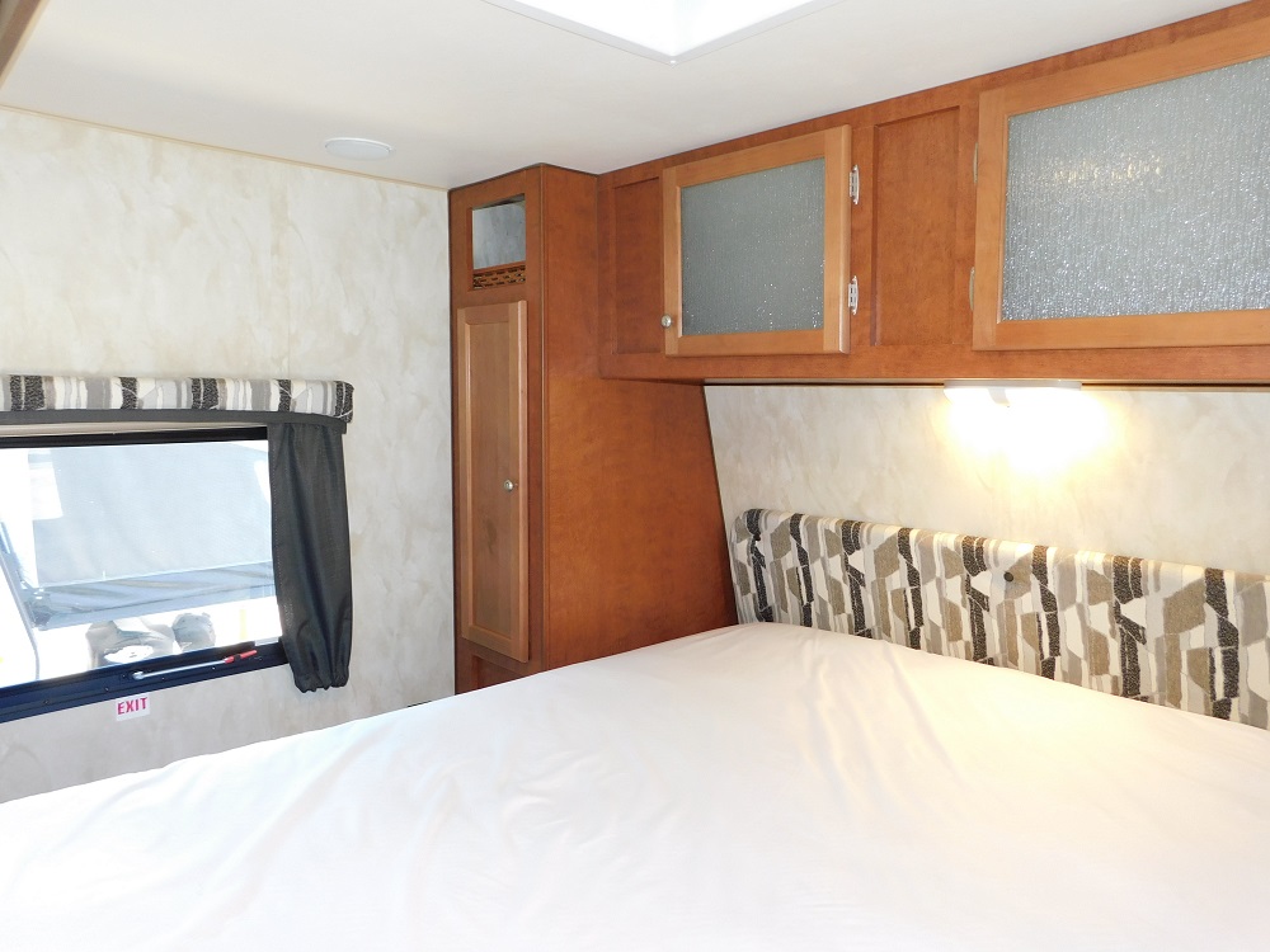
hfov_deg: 73.9
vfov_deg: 58.9
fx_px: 844
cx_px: 635
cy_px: 476
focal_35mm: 23
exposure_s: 1/30
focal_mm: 4
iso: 160
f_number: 3
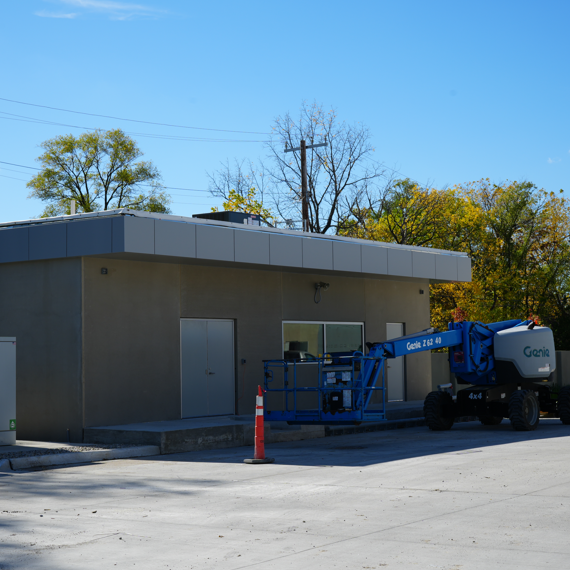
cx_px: 297
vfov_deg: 28.6
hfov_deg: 28.6
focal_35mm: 60
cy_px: 285
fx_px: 1118
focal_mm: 47
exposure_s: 1/160
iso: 100
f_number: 11
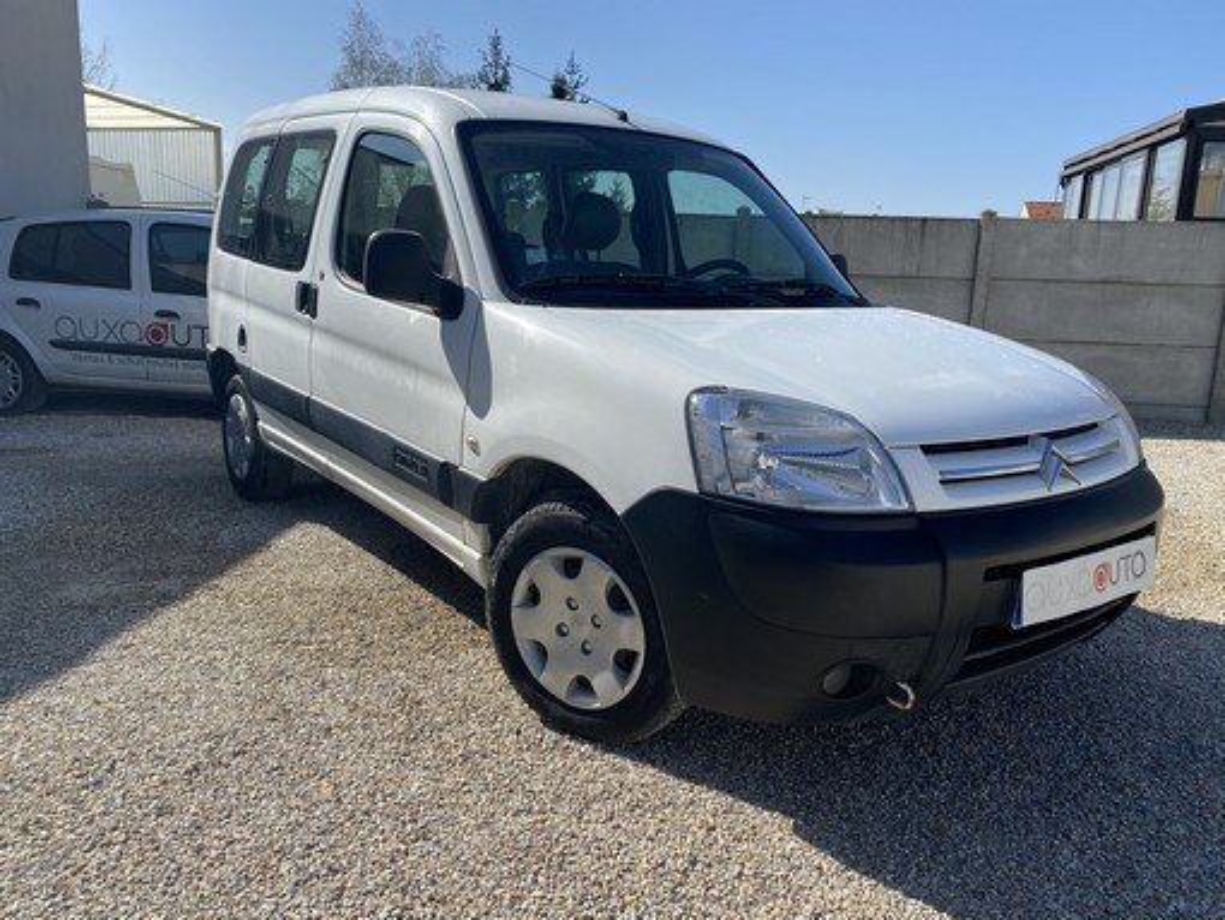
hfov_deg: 67.3
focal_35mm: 26
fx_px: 921
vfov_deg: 53.1
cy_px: 460
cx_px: 612
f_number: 1.8
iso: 32
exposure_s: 1/3413
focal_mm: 4.25
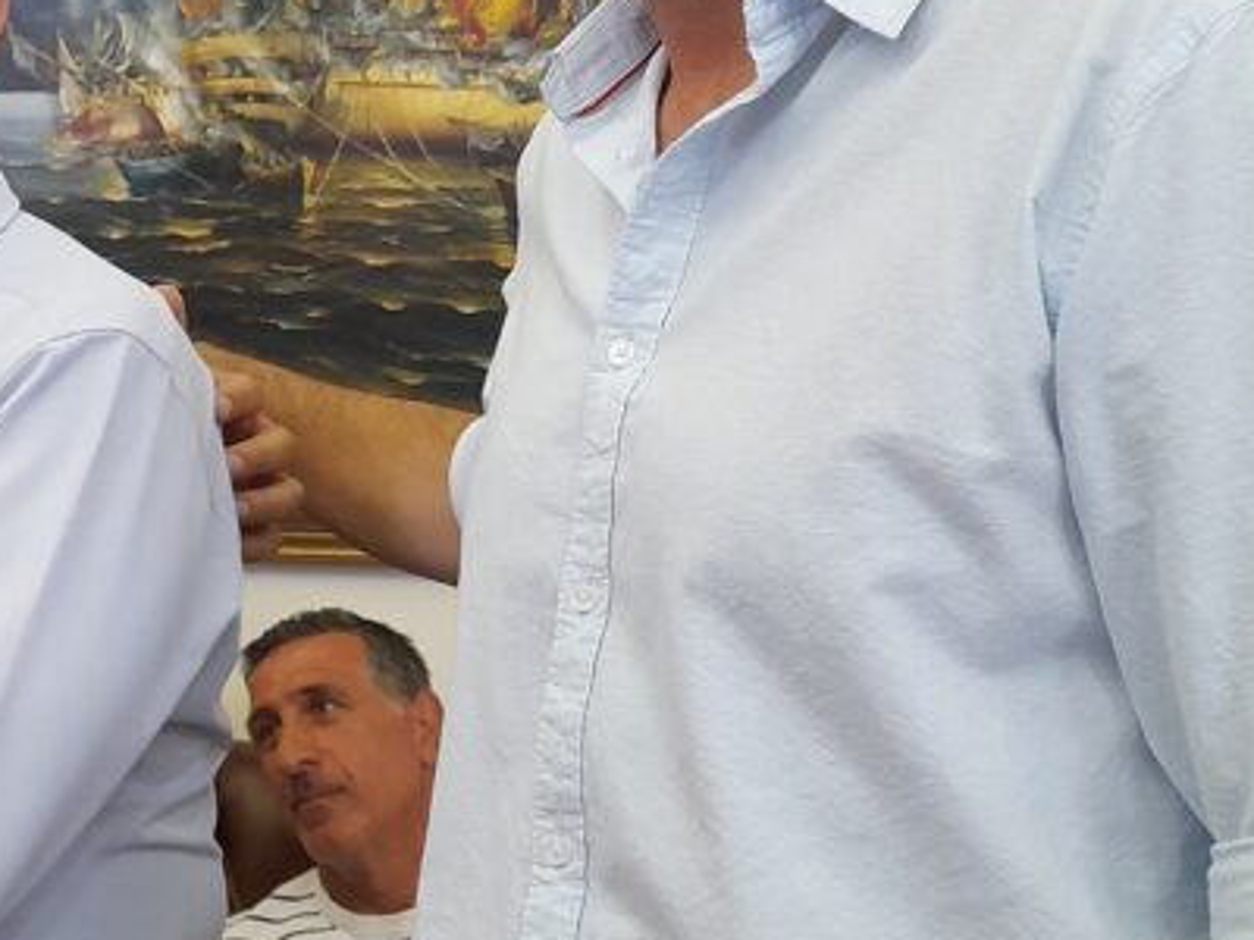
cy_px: 310
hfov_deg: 28.6
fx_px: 2318
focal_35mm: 64
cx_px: 31
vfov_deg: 22.8
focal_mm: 4.6
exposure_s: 1/50
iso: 320
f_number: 2
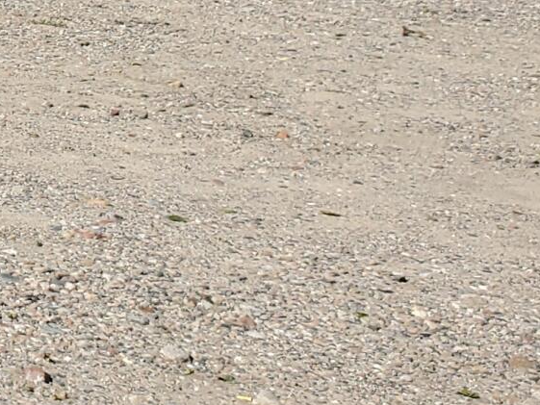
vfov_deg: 10.2
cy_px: -273
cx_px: -656
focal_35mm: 139
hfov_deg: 12.0
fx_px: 2169
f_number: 2.4
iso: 50
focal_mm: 4.3
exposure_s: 1/1457
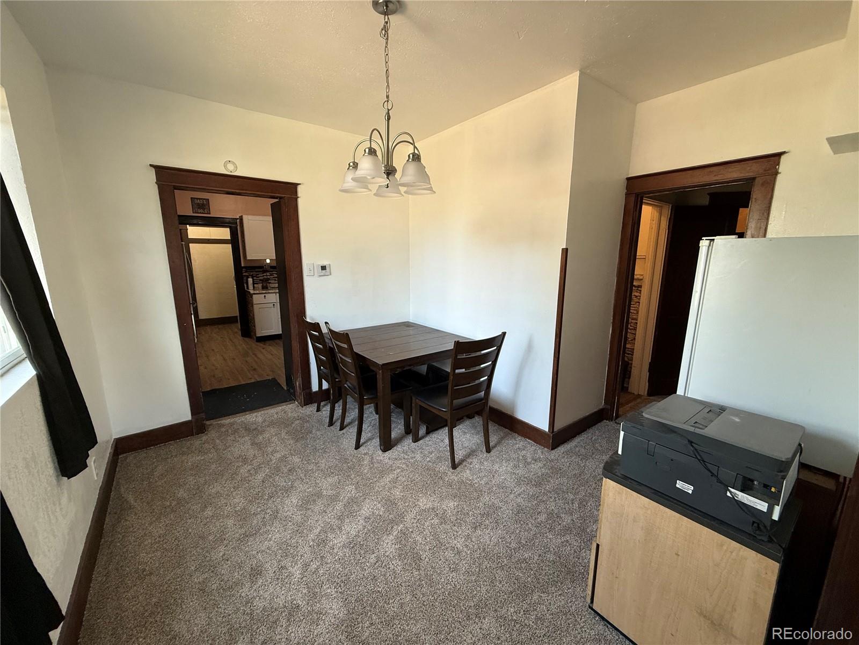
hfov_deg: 102.1
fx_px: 347
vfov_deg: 85.7
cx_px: 430
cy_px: 322
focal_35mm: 14
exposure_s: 1/60
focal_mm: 2.22
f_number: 2.2
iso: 200
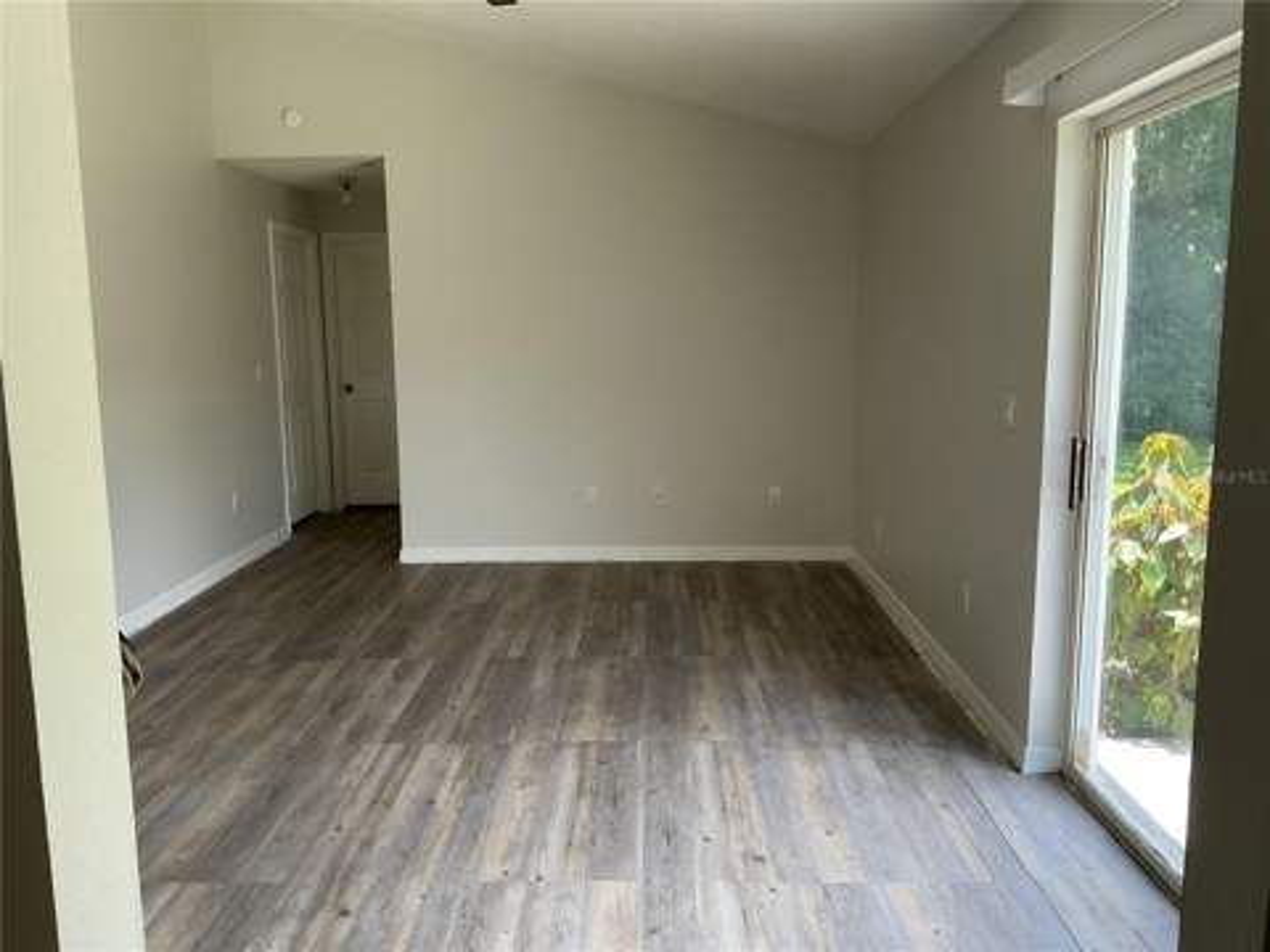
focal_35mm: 29
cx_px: 635
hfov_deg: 61.7
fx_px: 1064
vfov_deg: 48.2
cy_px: 476
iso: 32
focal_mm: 3
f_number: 1.8
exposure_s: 1/120
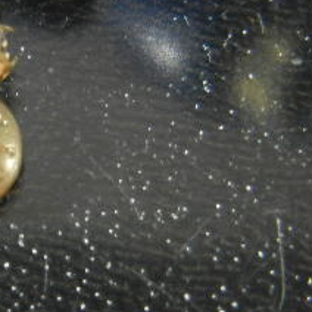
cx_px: -9
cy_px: 132
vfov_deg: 16.7
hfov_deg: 16.4
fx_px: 1061
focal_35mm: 104
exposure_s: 1/3.5
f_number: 3.7
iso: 200
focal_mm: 7.1
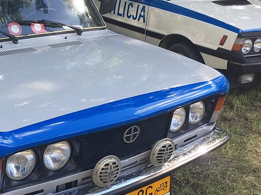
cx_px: 87
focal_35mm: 57
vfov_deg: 25.5
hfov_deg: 33.5
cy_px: 67
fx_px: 430
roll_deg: -1.1
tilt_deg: -13.6
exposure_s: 1/465
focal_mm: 4.15
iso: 32
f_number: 2.2
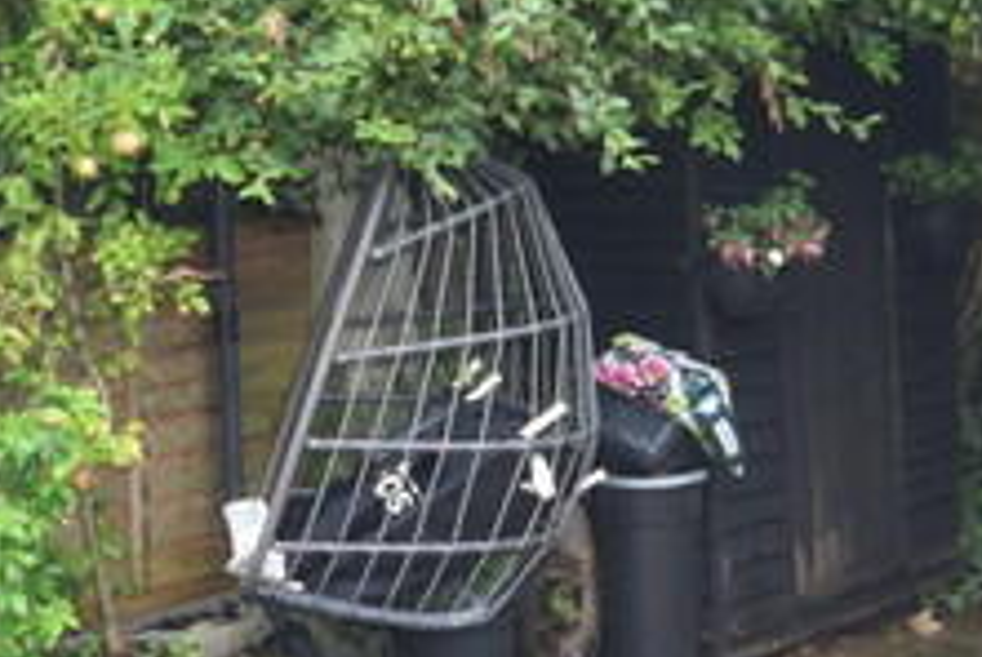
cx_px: 382
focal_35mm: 76
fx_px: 2084
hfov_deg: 26.4
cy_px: 300
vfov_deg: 17.9
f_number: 5.6
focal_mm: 11
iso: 280
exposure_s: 1/125
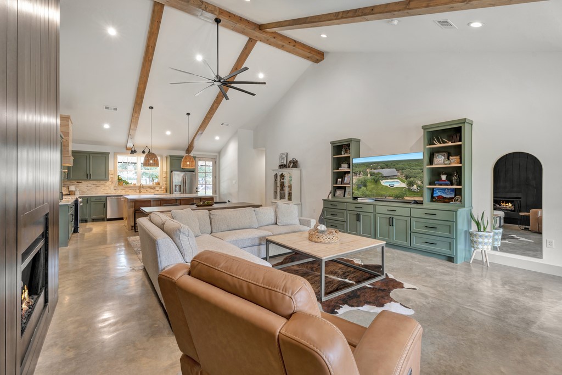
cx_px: 281
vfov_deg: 73.8
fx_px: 250
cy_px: 188
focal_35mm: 16
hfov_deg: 96.7
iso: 160
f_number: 9
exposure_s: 1/3
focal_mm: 16
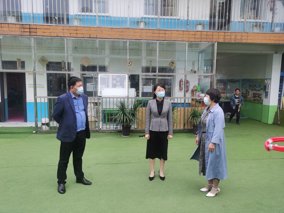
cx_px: 142
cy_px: 106
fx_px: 222
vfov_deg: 51.4
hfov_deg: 65.3
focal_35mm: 27
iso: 50
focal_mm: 5.58
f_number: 1.8
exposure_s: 1/294
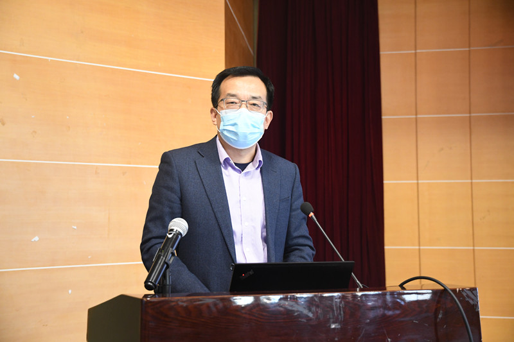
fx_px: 814
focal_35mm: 57
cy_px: 171
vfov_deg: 23.8
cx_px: 257
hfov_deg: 35.1
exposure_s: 1/60
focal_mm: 38
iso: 1800
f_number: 3.3
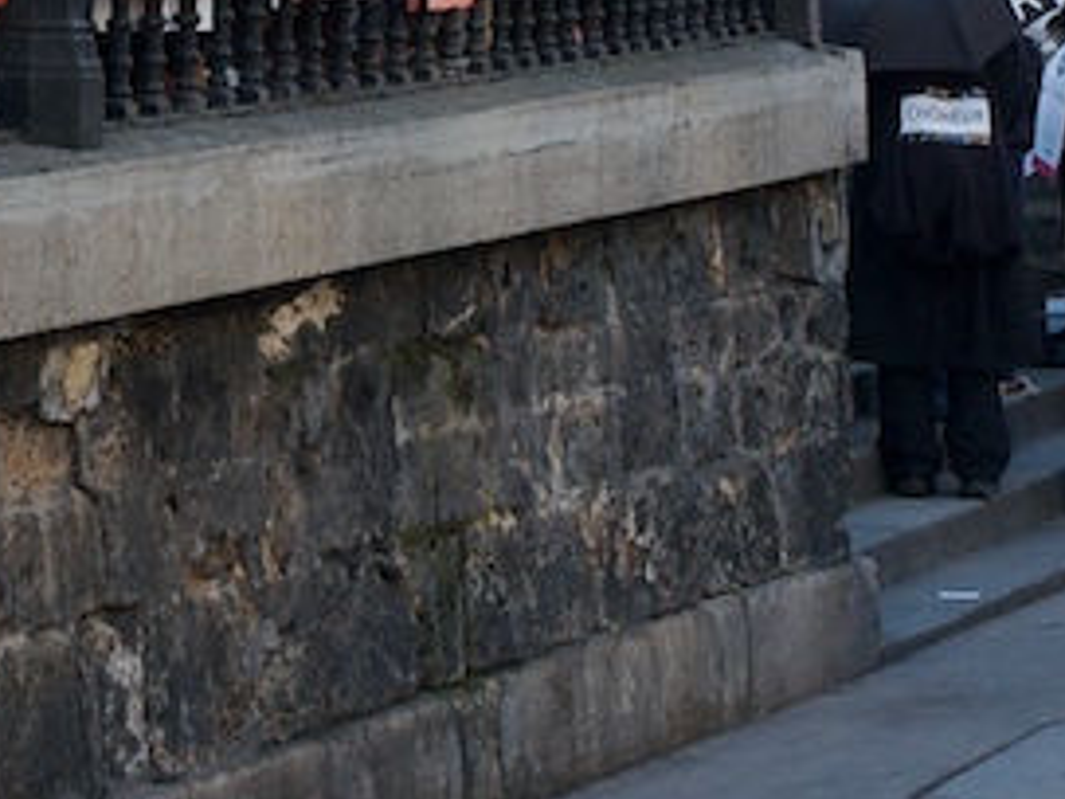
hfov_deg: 11.5
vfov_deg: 8.8
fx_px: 5163
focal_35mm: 168
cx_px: -243
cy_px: -65
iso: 200
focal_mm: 31
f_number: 6.3
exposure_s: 1/160
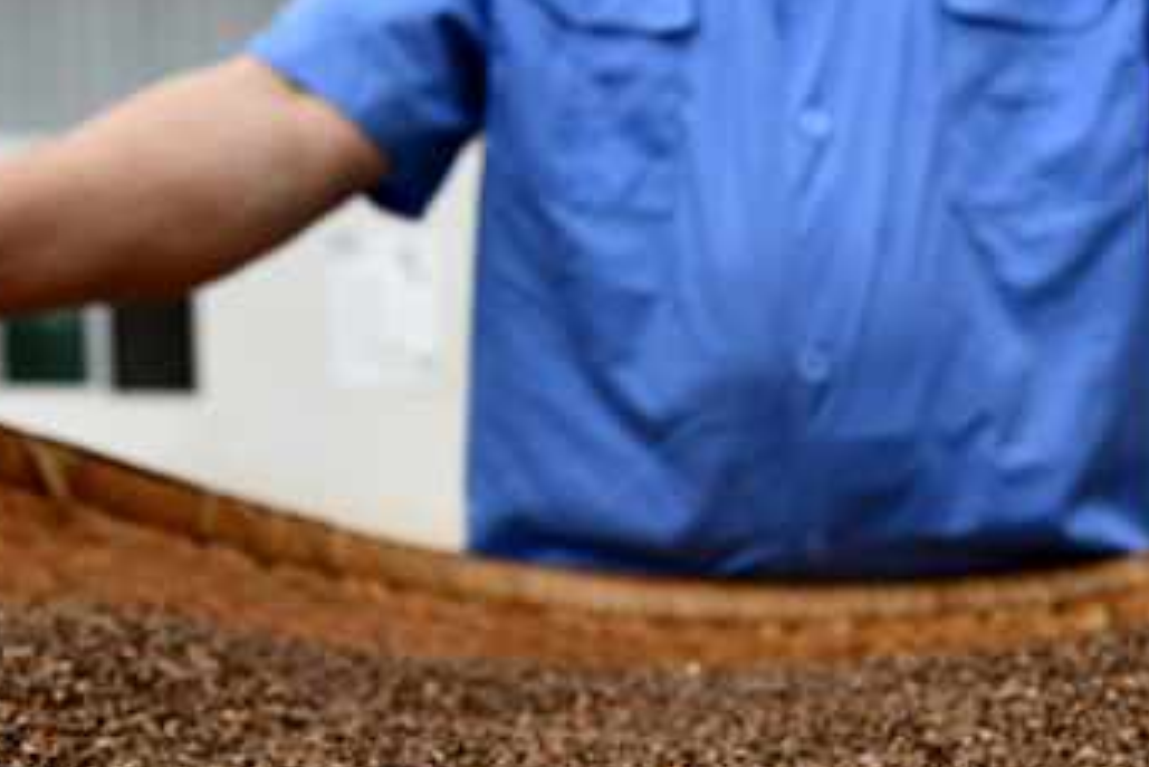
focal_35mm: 49
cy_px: 549
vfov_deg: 27.3
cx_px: 888
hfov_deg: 39.1
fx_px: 1564
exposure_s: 1/1250
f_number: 2.8
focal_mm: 14
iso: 100
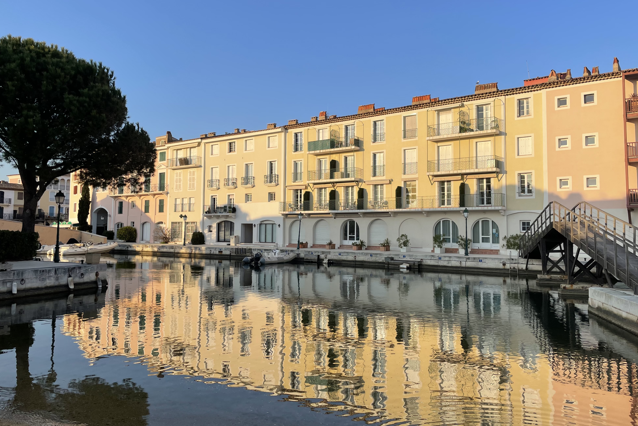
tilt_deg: +3.0
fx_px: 496
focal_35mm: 28
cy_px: 208
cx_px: 311
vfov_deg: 46.4
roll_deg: -0.2
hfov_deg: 65.5
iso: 32
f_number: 1.6
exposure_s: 1/2174
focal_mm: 4.2
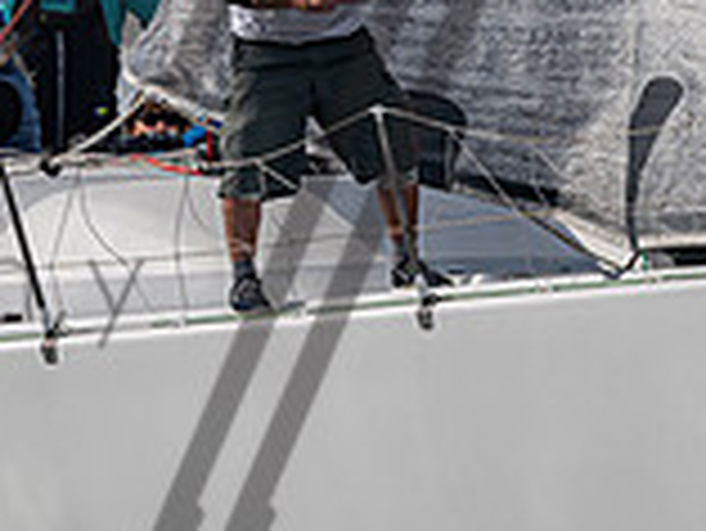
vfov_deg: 0.8
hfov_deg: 1.1
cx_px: -360
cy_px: -239
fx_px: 36331
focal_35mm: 1780
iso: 125
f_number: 5.6
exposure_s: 1/1000
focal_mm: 400
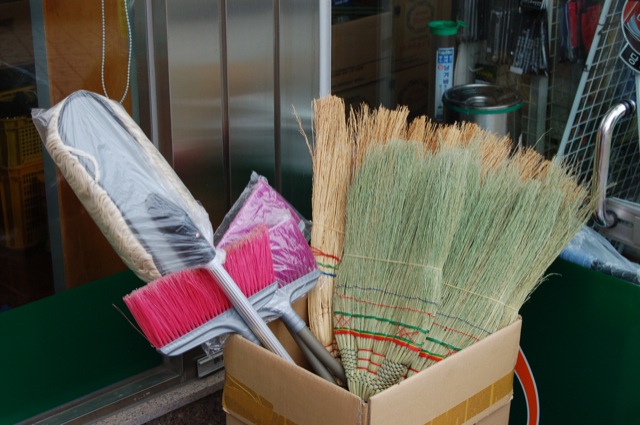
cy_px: 212
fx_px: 1278
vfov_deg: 18.9
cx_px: 320
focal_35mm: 72
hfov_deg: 28.1
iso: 400
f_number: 8
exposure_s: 1/250
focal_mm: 48
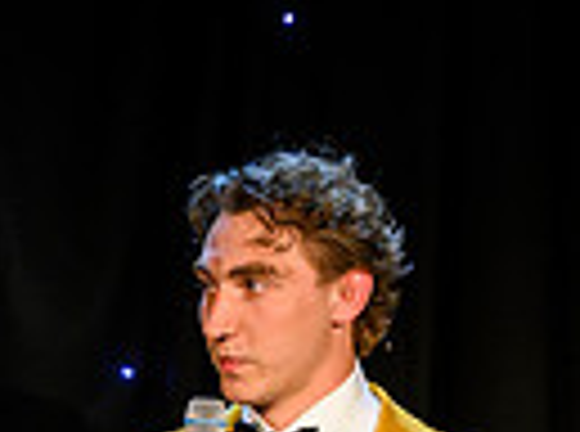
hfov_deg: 3.8
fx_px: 8638
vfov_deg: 2.8
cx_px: 167
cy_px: 916
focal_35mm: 517
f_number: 3.2
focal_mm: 95
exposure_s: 1/250
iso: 2000
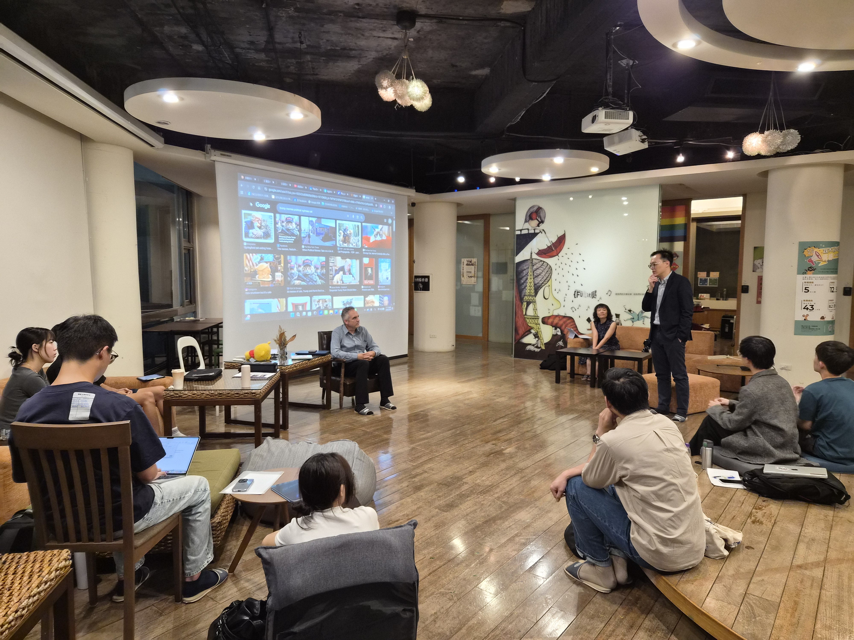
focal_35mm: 23
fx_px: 567
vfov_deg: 58.9
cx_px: 427
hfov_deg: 73.9
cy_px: 320
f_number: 1.8
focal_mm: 5.4
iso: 500
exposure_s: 1/120
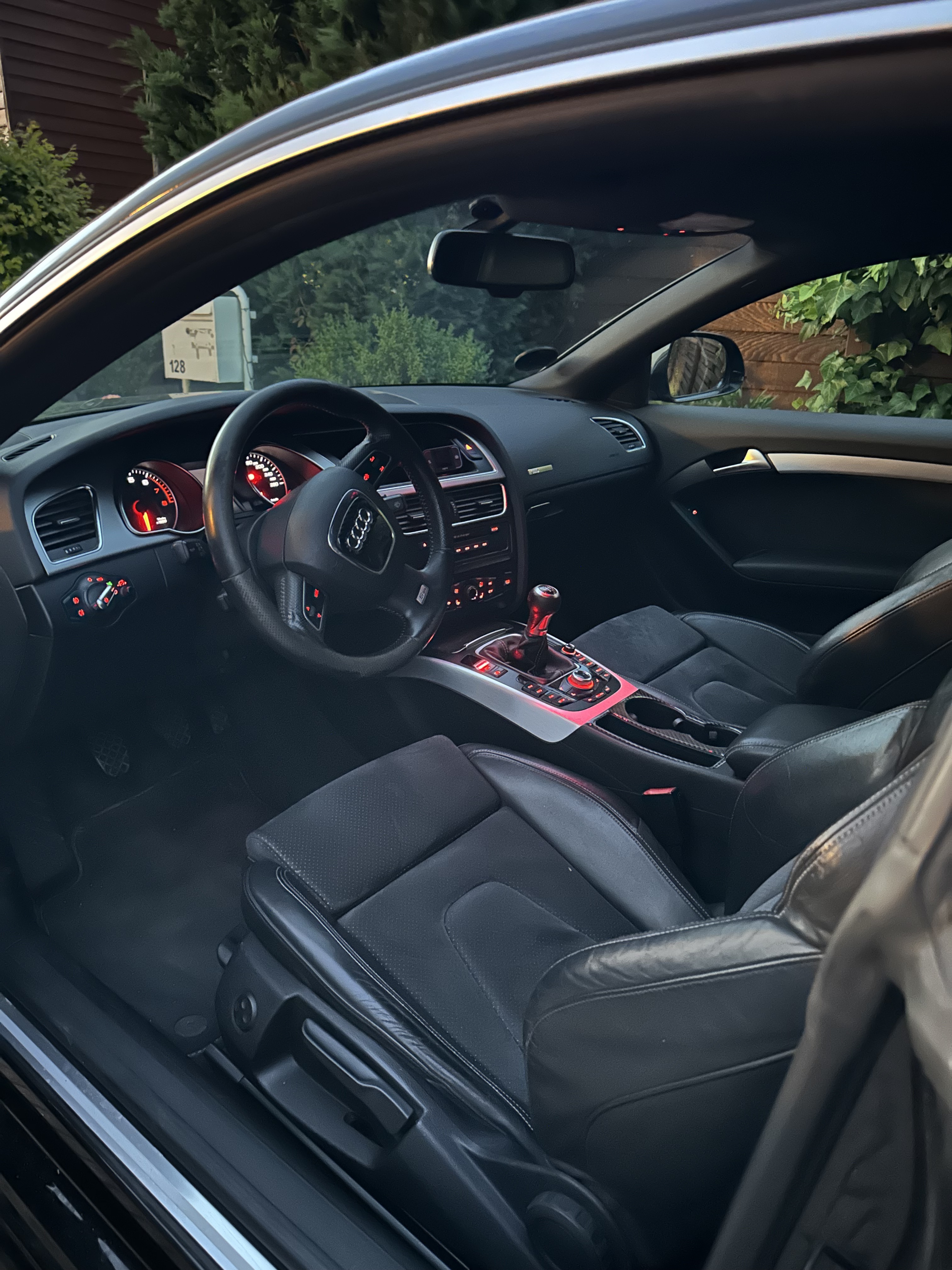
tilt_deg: -19.9
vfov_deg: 71.6
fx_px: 880
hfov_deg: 56.8
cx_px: 476
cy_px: 635
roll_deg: -2.4
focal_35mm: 24
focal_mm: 6.86
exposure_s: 1/5
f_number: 1.78
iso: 4000
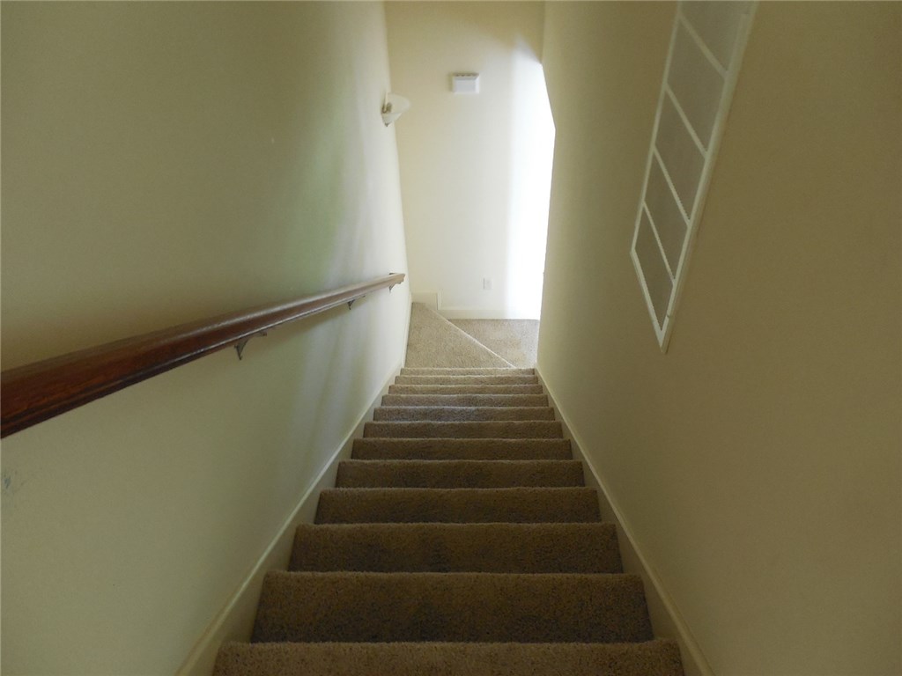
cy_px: 338
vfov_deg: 54.9
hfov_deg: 69.4
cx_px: 451
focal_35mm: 25
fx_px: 651
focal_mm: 4.5
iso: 400
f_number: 3.3
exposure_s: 1/6
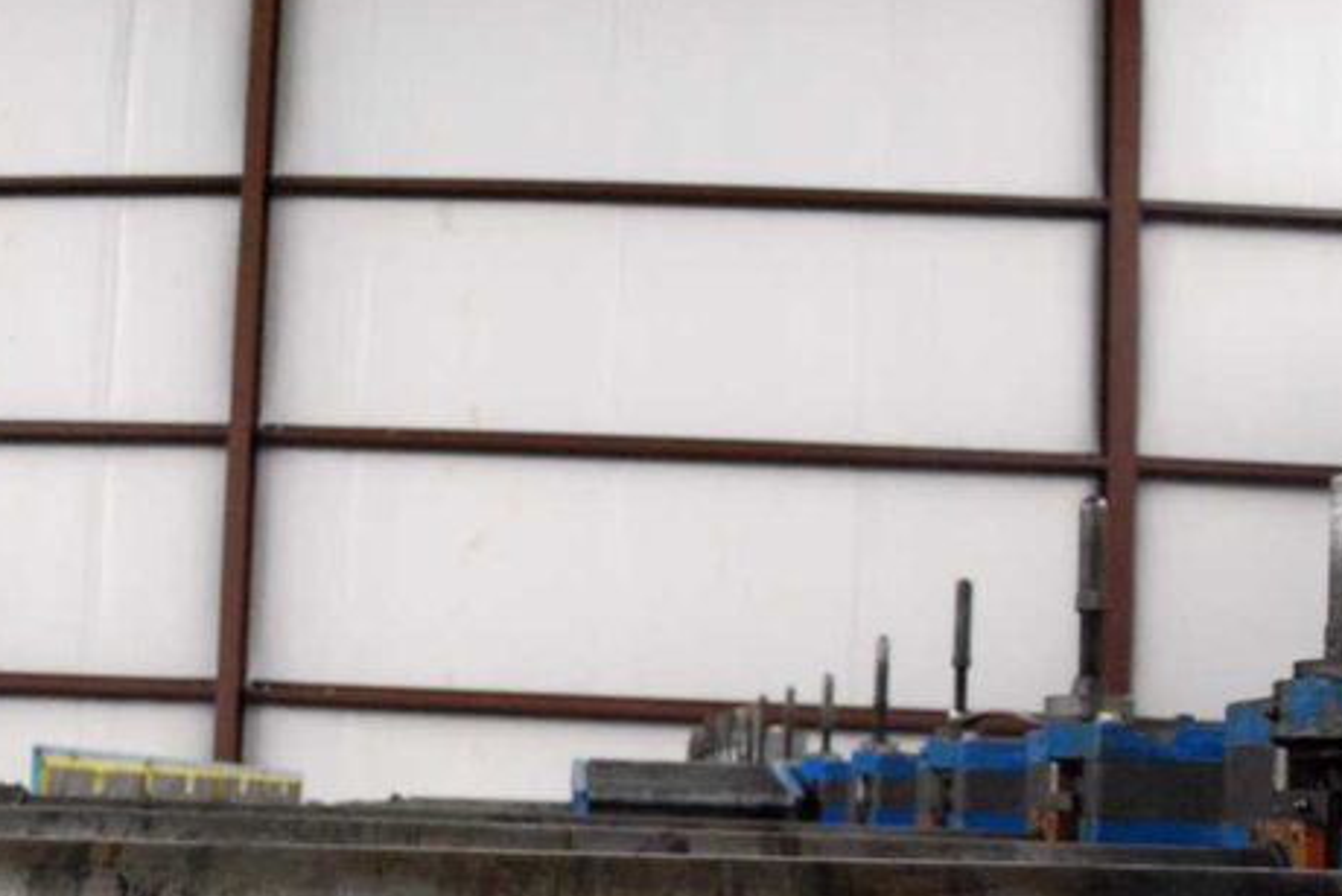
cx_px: 382
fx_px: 1753
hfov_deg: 41.0
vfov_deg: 28.0
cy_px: 743
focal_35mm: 47
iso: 1600
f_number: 3.5
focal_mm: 18
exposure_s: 1/15
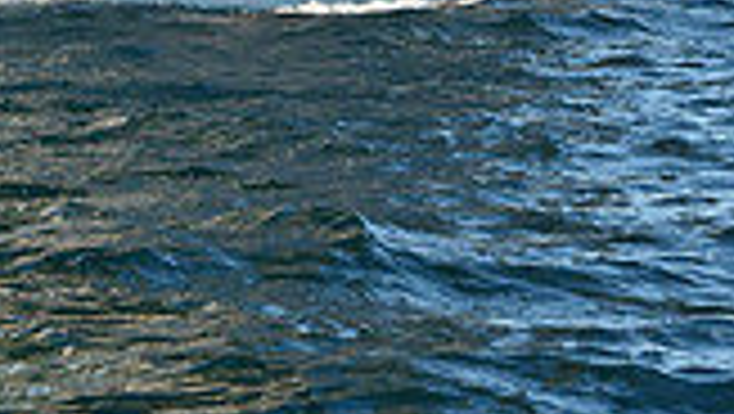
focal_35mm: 261
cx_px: 110
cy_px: -765
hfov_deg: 8.2
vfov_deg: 4.5
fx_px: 5084
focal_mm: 70
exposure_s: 1/1250
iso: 800
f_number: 8
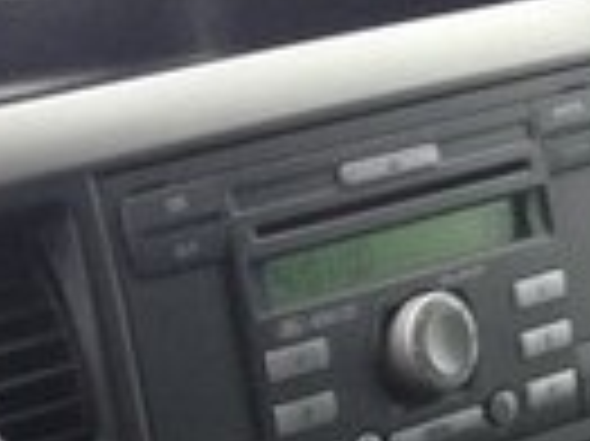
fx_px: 2827
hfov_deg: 11.4
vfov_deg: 8.7
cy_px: 673
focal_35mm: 166
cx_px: -306
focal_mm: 4.12
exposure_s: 1/20
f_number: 2.4
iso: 100
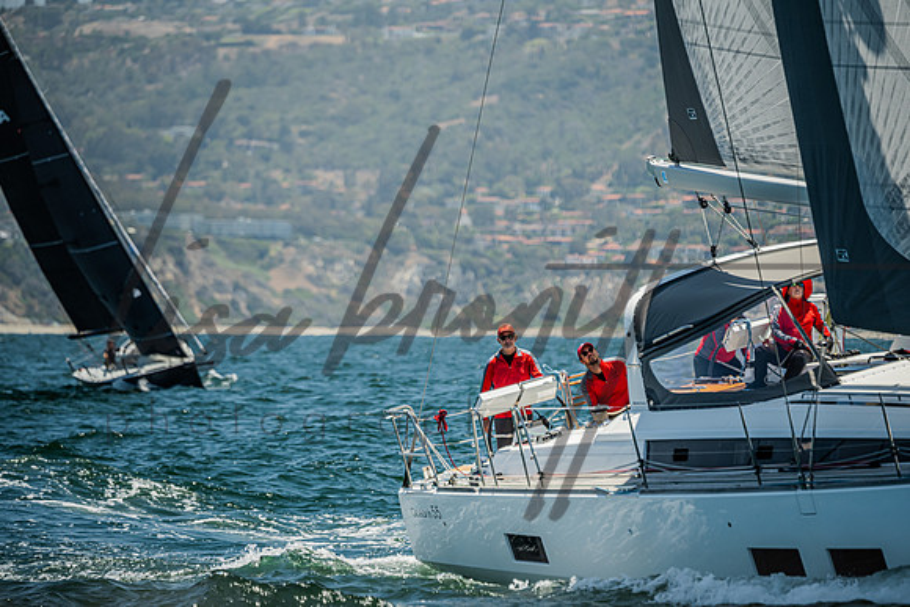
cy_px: 303
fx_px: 7926
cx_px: 466
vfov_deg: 4.4
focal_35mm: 313
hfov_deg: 6.6
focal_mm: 300
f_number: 5.6
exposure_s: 1/640
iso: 320
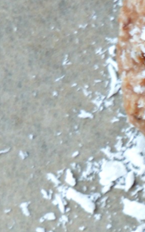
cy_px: 450
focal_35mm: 307
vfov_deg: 6.6
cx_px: 516
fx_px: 1943
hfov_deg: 4.1
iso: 200
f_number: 5.6
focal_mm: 28
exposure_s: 1/15
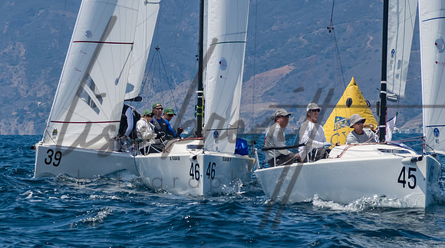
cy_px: 209
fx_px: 5742
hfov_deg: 4.4
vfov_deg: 2.5
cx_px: 132
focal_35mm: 488
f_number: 14
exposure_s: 1/1000
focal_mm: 220
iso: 640
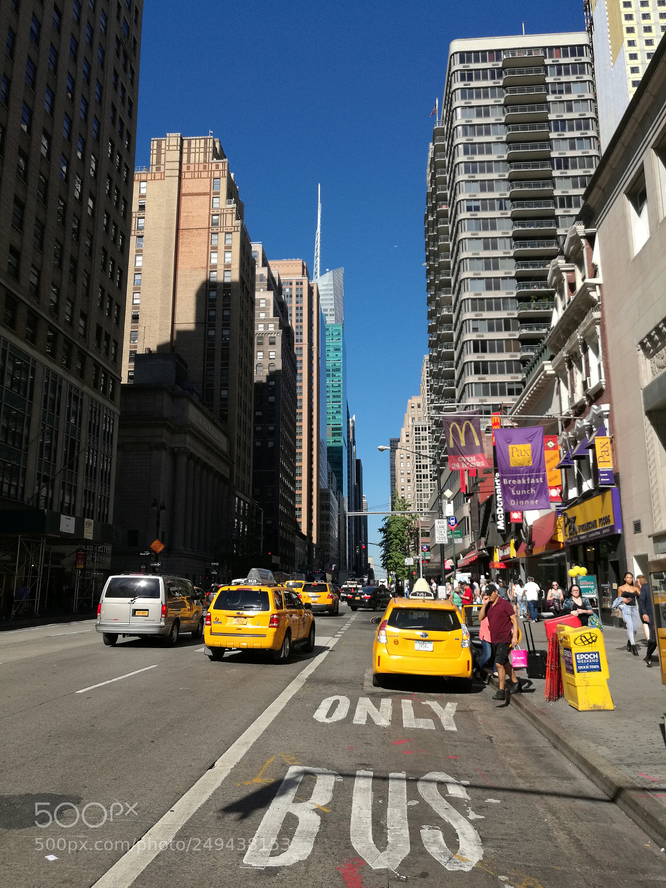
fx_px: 693
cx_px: 333
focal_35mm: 27
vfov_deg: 65.3
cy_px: 444
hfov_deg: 51.4
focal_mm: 4.04
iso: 50
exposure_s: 1/1157
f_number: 2
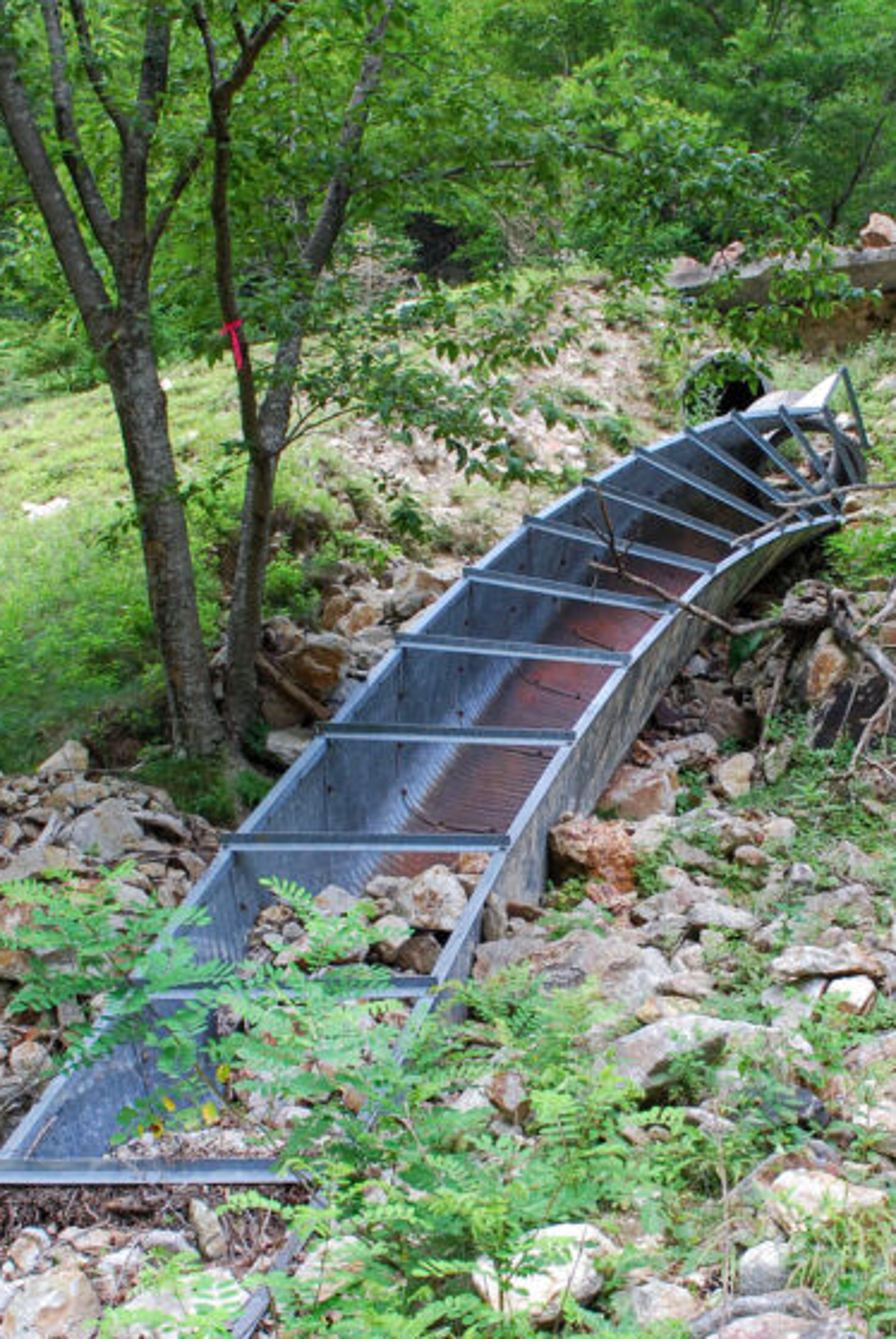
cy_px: 778
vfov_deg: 36.1
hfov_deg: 24.6
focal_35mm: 55
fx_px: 2048
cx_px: 595
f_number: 7.1
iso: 200
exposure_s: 1/60
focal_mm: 20
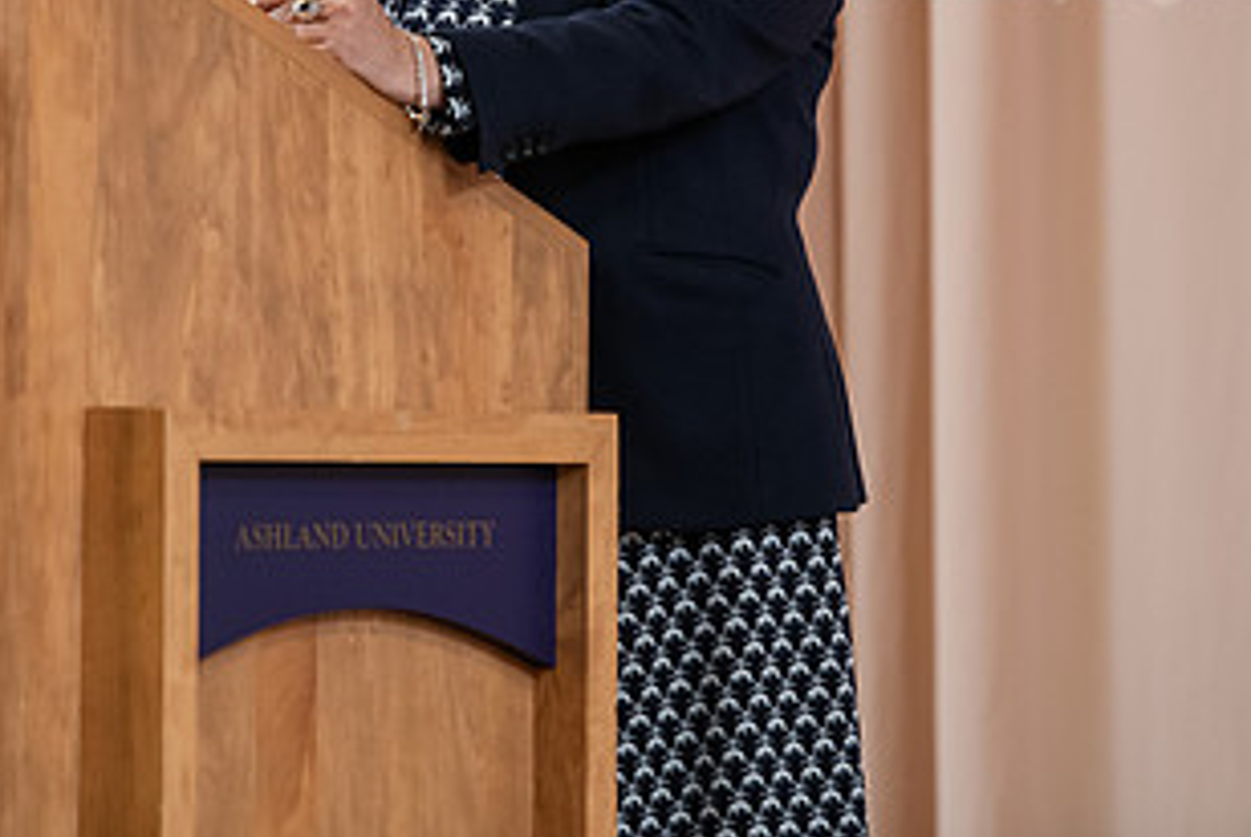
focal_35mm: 301
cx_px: 382
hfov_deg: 6.8
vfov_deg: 4.6
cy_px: 63
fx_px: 10469
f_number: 3.2
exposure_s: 1/200
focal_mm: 160
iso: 1600
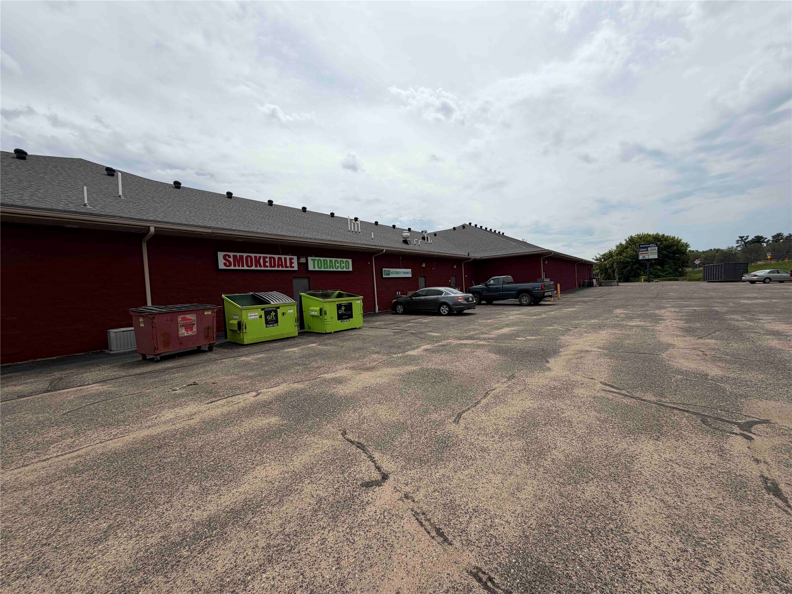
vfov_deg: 85.7
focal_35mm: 14
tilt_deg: -2.3
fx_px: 320
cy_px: 297
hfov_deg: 102.1
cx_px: 396
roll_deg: +3.1
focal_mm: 2.22
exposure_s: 1/1901
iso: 20
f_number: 2.2
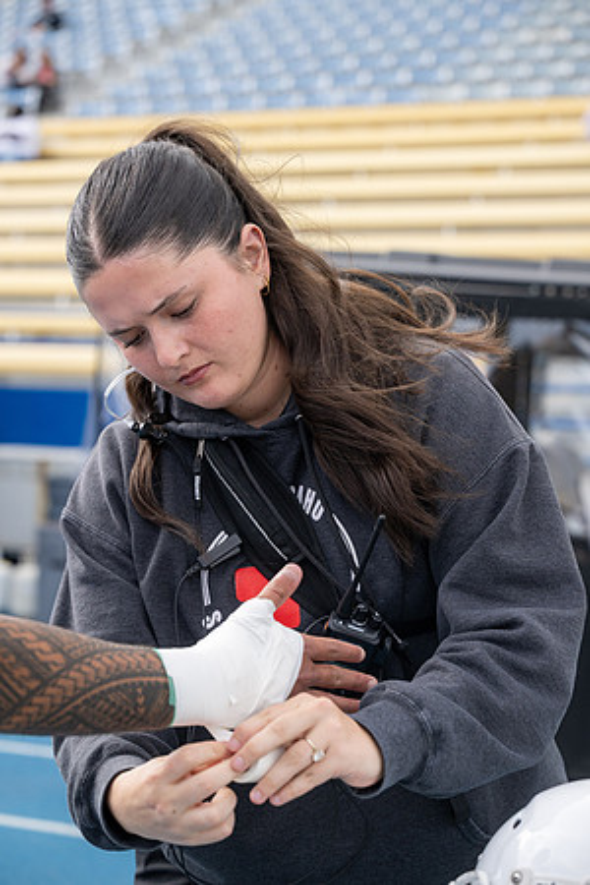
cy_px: 442
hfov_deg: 19.5
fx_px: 1721
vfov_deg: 28.8
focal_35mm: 70
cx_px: 295
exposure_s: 1/1250
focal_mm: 70
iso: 250
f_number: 4
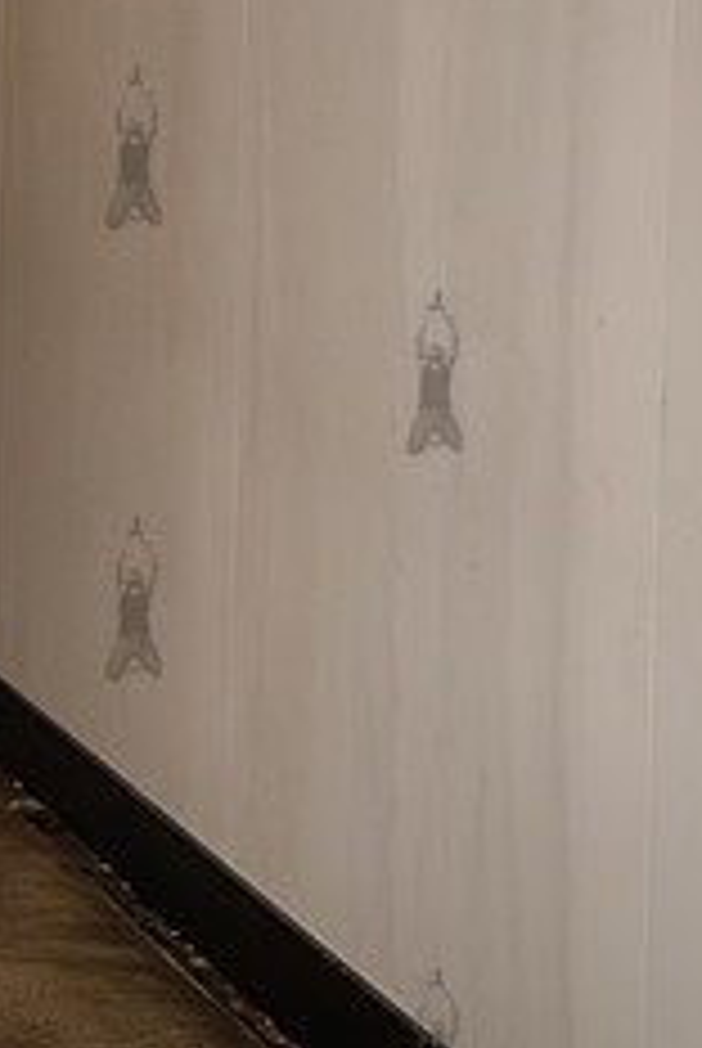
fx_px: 3120
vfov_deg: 18.9
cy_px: 202
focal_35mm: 107
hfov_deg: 11.8
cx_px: -604
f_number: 5
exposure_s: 1/400
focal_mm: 35
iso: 8000
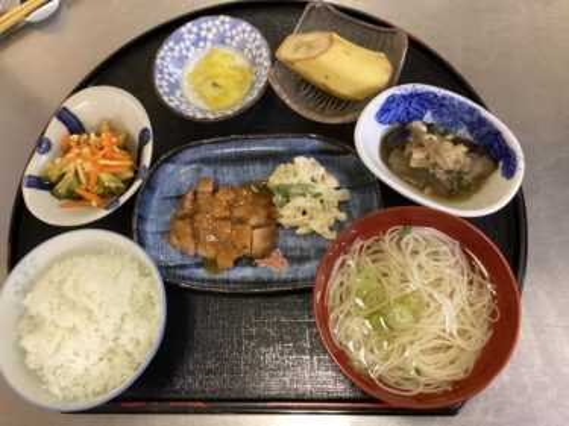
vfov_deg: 45.4
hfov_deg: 58.4
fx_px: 509
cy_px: 213
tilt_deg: -71.9
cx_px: 284
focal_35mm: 31
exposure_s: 1/40
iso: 320
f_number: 2.4
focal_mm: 3.3
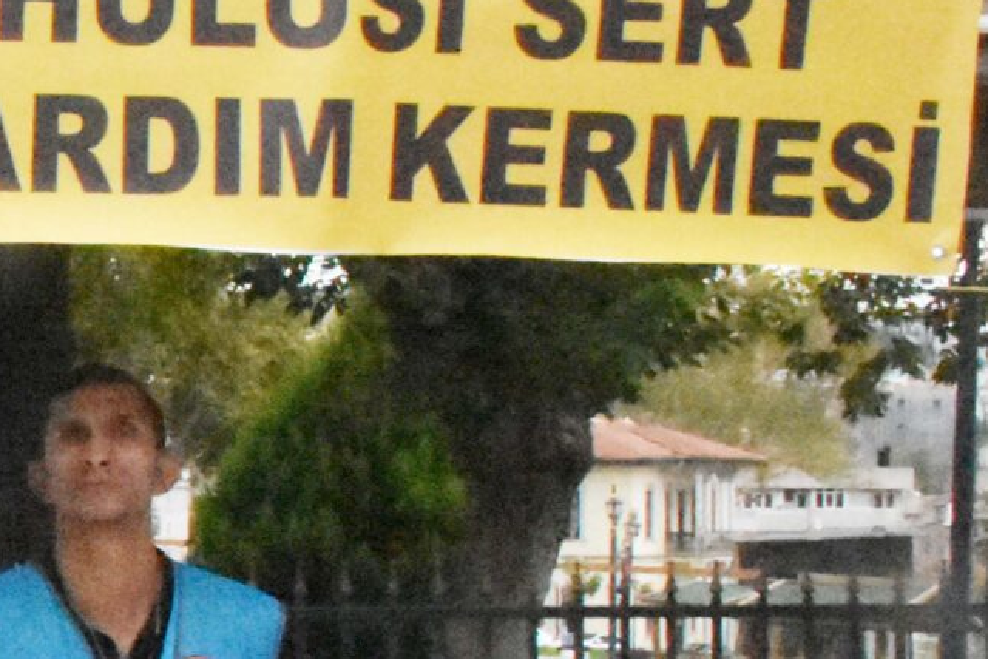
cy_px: 521
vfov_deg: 11.4
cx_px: -979
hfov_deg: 14.3
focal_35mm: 120
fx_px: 3294
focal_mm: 20
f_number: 20
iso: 16000
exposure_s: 1/1600
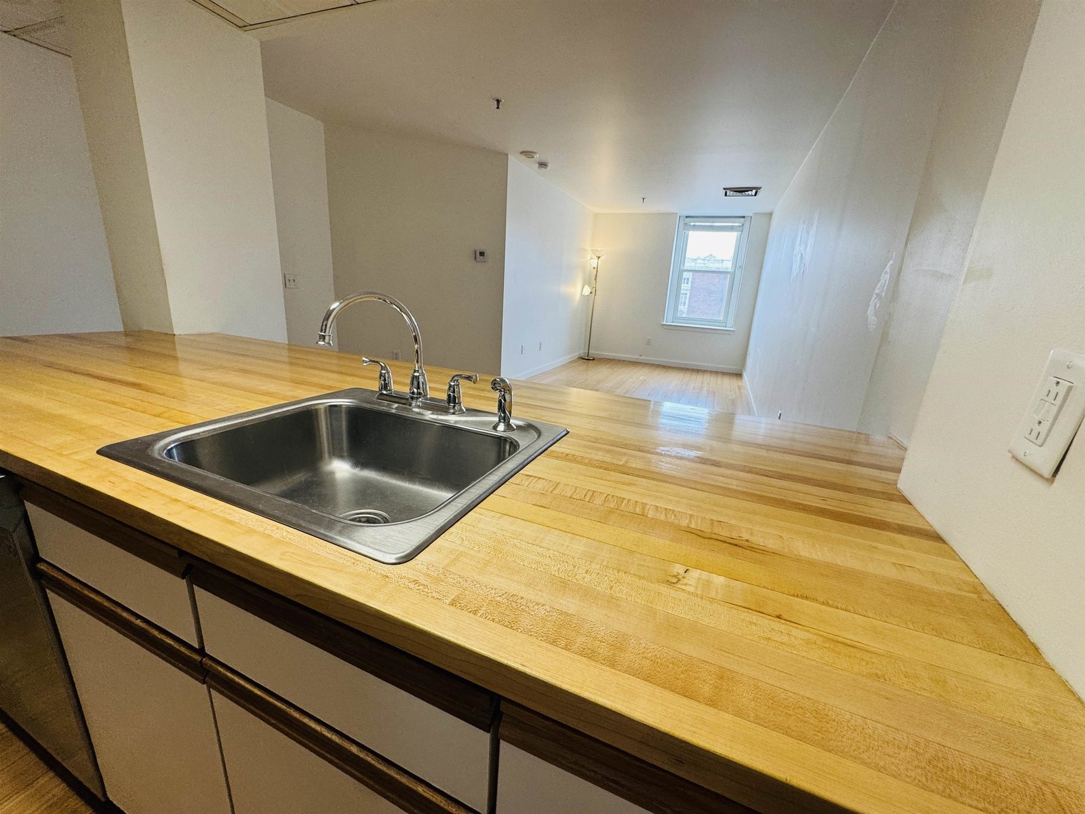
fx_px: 439
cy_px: 407
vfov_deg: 85.7
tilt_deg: -16.0
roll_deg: -3.7
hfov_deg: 102.1
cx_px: 542
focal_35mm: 14
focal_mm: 2.22
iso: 125
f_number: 2.2
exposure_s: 1/120
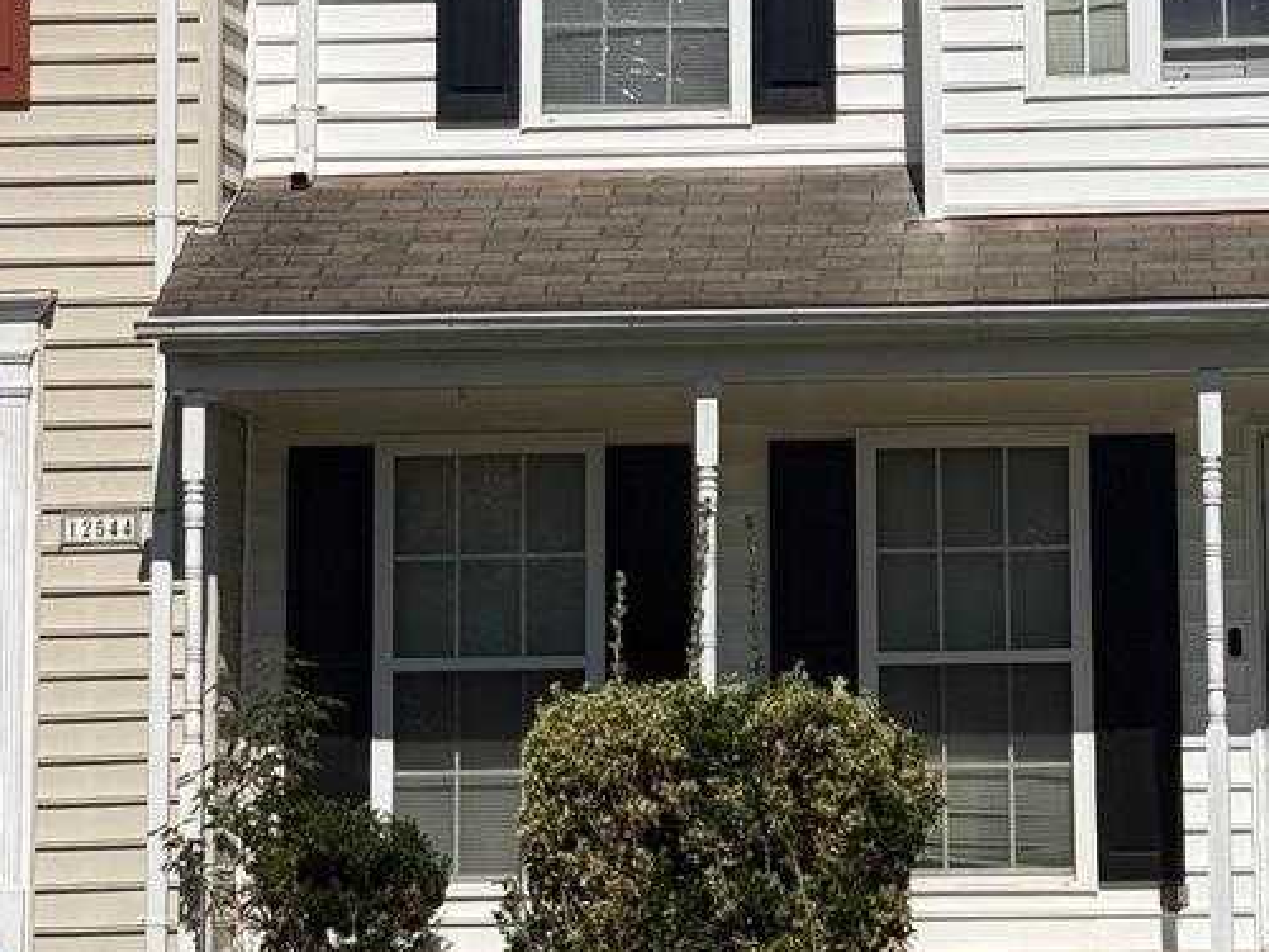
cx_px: 947
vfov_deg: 10.7
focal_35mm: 138
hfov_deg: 14.2
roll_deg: +0.7
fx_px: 5060
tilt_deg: +9.5
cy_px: 154
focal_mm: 6.76
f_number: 1.78
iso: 64
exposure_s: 1/11364
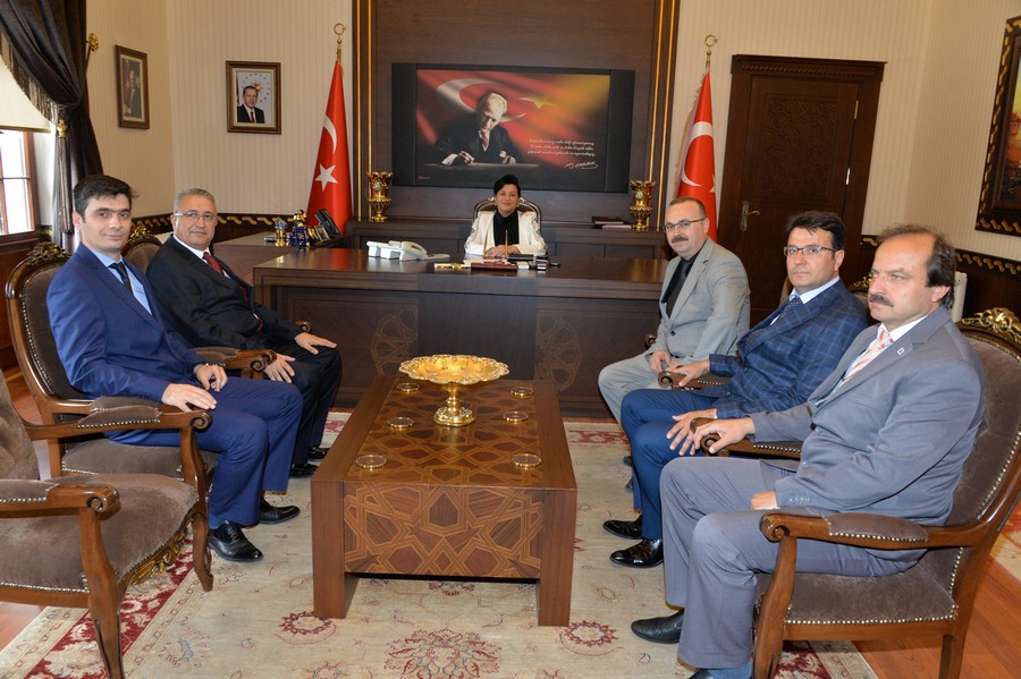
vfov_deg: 46.4
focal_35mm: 28
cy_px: 340
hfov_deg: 65.5
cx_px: 510
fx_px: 794
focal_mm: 28
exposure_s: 1/60
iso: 1600
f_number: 8
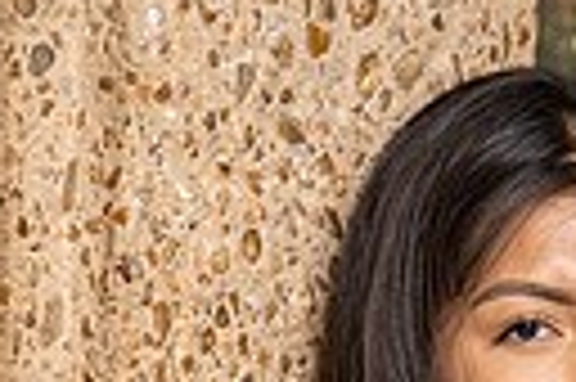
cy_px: 962
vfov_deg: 6.6
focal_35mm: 197
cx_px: 590
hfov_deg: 10.4
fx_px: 3148
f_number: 8
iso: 400
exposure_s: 1/250
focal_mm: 56
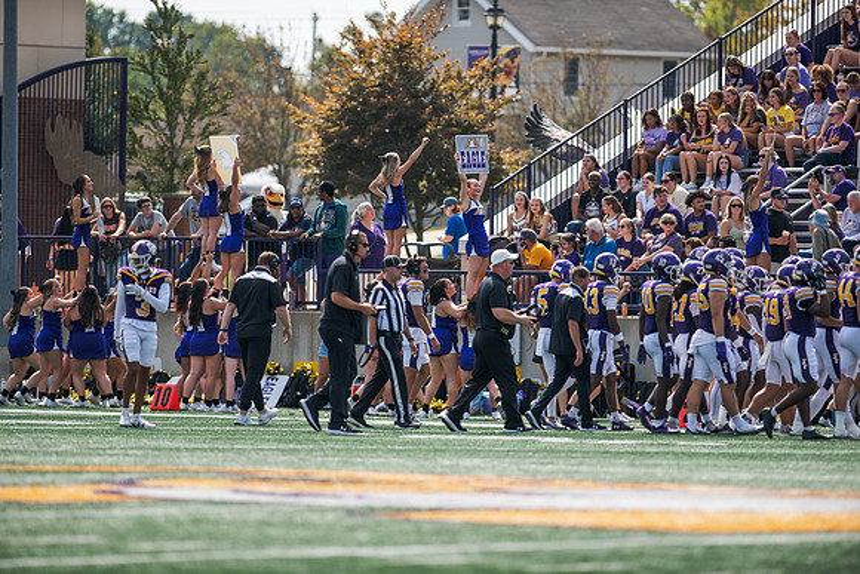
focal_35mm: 300
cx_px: 430
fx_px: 7168
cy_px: 287
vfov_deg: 4.6
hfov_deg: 6.9
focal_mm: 300
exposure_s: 1/1000
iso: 100
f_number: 3.5
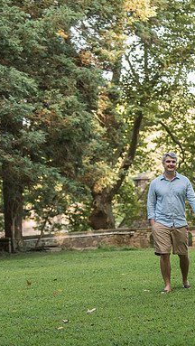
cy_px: 174
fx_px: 1018
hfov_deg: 10.8
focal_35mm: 111
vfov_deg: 19.3
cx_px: 200
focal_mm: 70
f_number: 2.8
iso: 800
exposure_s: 1/640
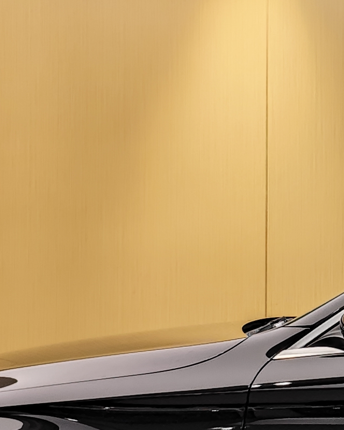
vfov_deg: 16.7
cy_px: 270
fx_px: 1464
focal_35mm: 115
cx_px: 637
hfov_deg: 12.2
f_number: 1.9
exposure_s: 1/82.9
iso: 400
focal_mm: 8.7
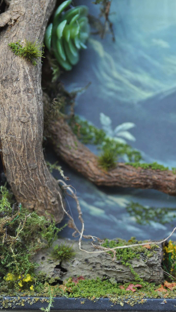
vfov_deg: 14.3
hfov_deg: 8.1
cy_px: 156
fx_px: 1245
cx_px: 74
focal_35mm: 150
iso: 500
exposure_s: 1/160
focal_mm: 90
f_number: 8
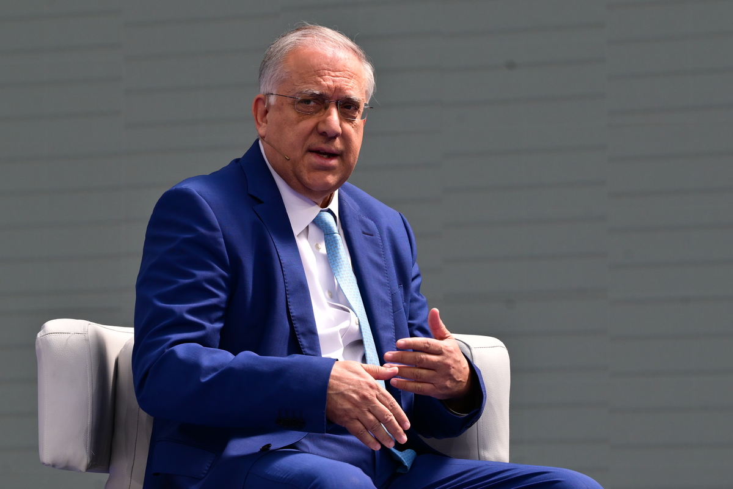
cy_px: 244
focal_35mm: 202
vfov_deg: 6.8
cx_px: 366
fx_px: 4113
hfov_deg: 10.2
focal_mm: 135
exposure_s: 1/640
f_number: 8
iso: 640
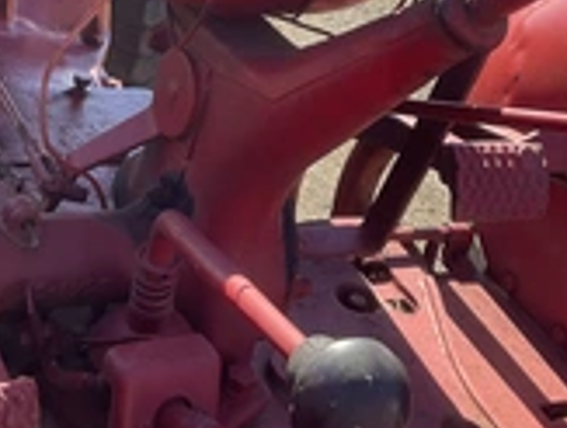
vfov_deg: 20.1
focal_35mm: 71
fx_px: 1166
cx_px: 313
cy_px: -3
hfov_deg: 27.3
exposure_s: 1/327
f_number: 1.8
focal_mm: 3
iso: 25
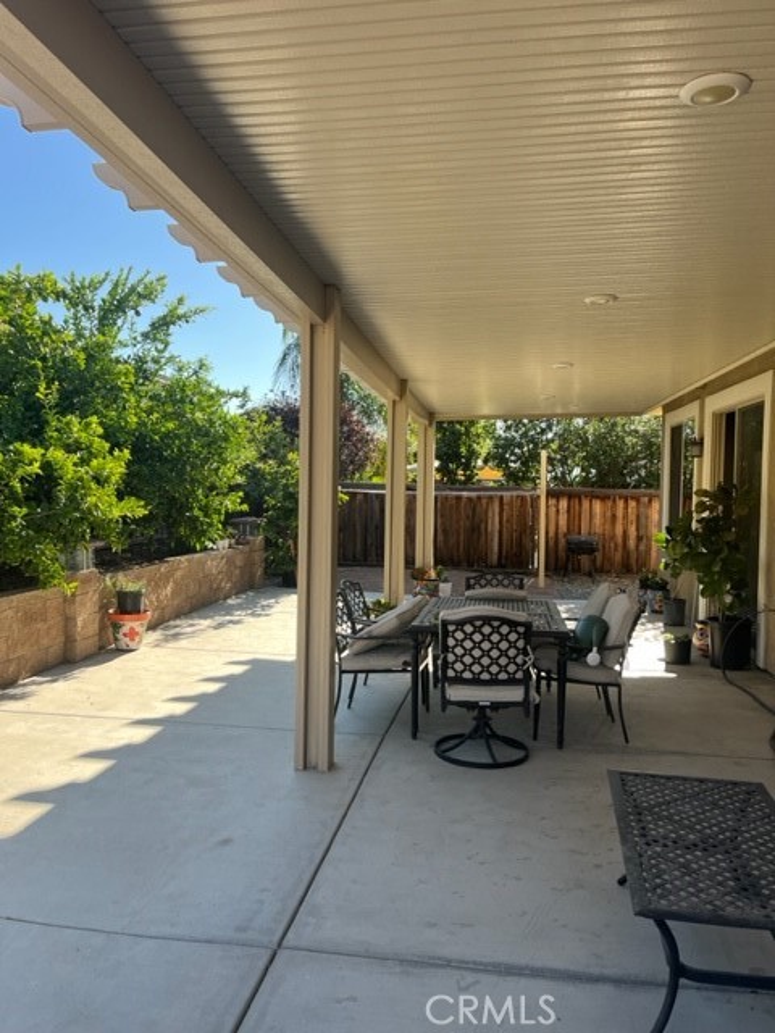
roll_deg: -0.6
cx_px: 388
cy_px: 516
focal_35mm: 26
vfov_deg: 67.3
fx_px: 776
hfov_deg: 53.1
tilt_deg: -2.0
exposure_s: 1/615
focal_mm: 5.1
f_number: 1.6
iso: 50
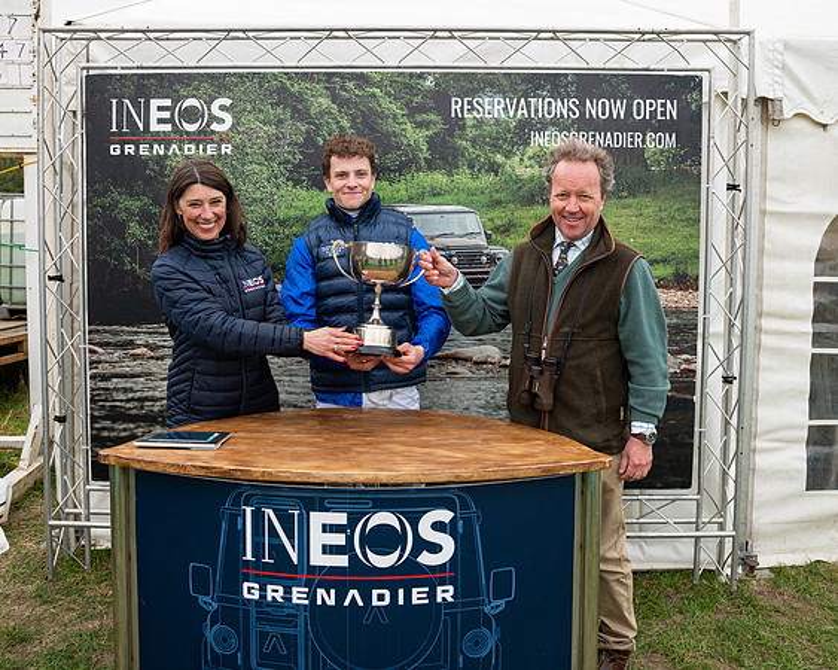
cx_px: 430
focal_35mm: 33
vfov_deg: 44.6
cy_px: 270
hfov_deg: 54.6
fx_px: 812
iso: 400
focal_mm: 24
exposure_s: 1/250
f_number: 5
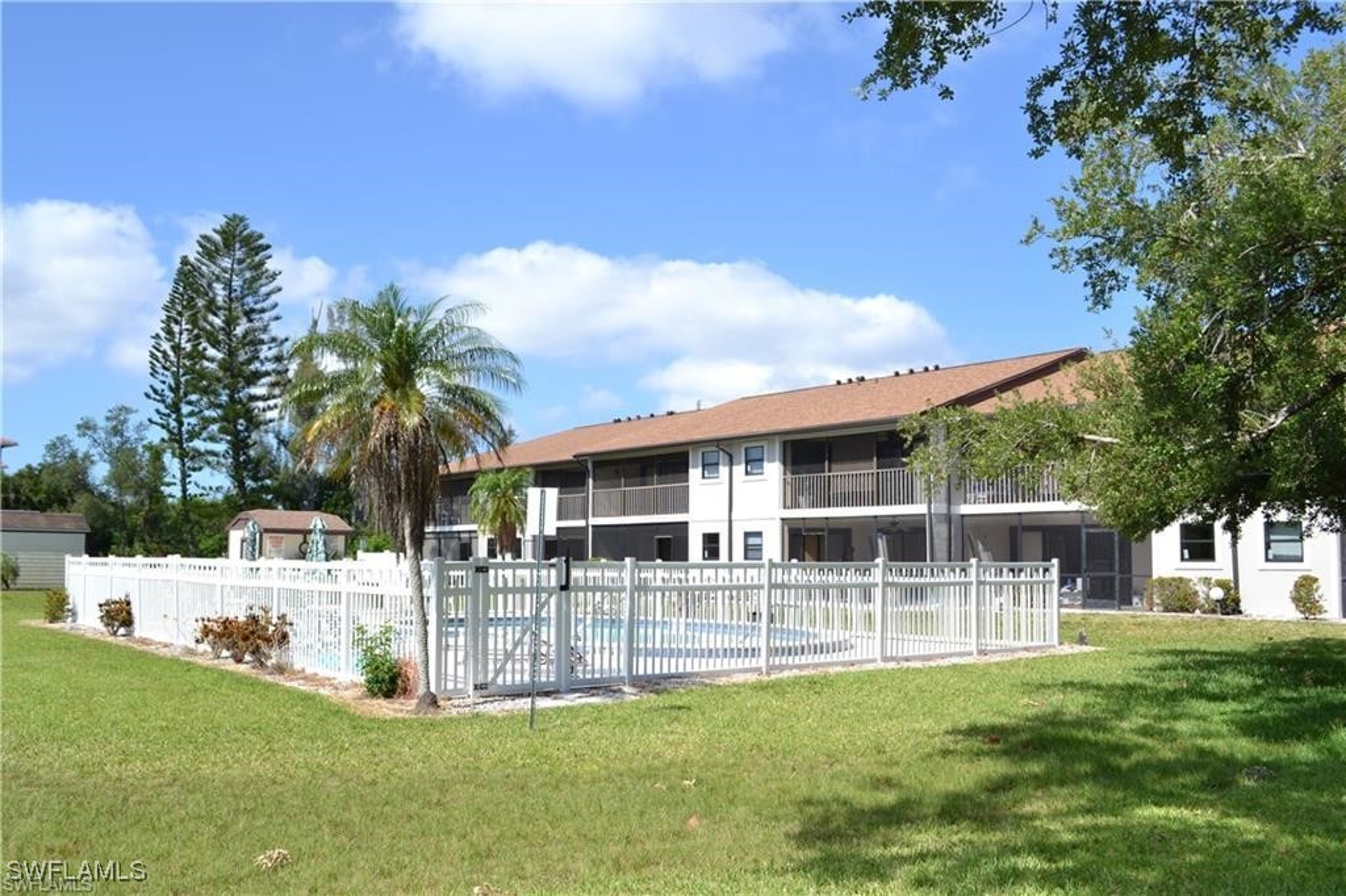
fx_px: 1121
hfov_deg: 61.9
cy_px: 448
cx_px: 673
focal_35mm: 30
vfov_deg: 43.6
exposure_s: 1/250
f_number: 8
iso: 100
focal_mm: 20
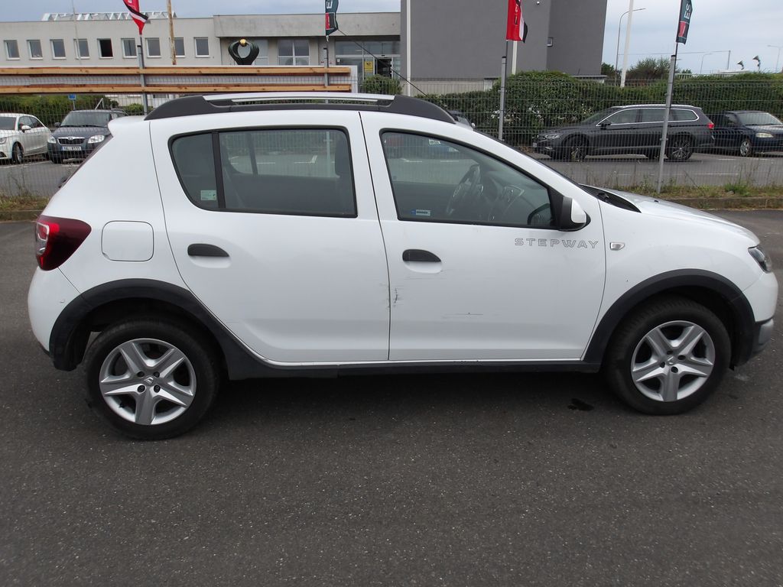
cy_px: 294
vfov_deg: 51.4
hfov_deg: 65.3
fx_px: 611
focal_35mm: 27
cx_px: 392
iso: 100
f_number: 3
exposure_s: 1/901
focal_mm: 4.9
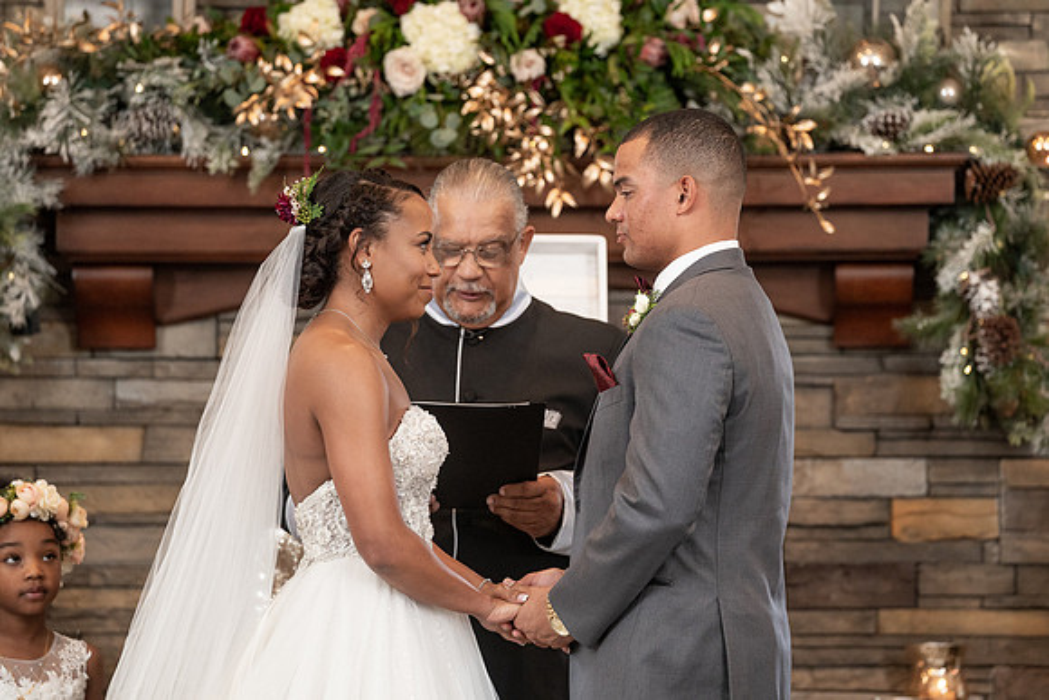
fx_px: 6244
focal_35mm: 214
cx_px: 555
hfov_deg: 9.6
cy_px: 370
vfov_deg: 6.4
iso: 2000
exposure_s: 1/200
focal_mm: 198
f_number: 4
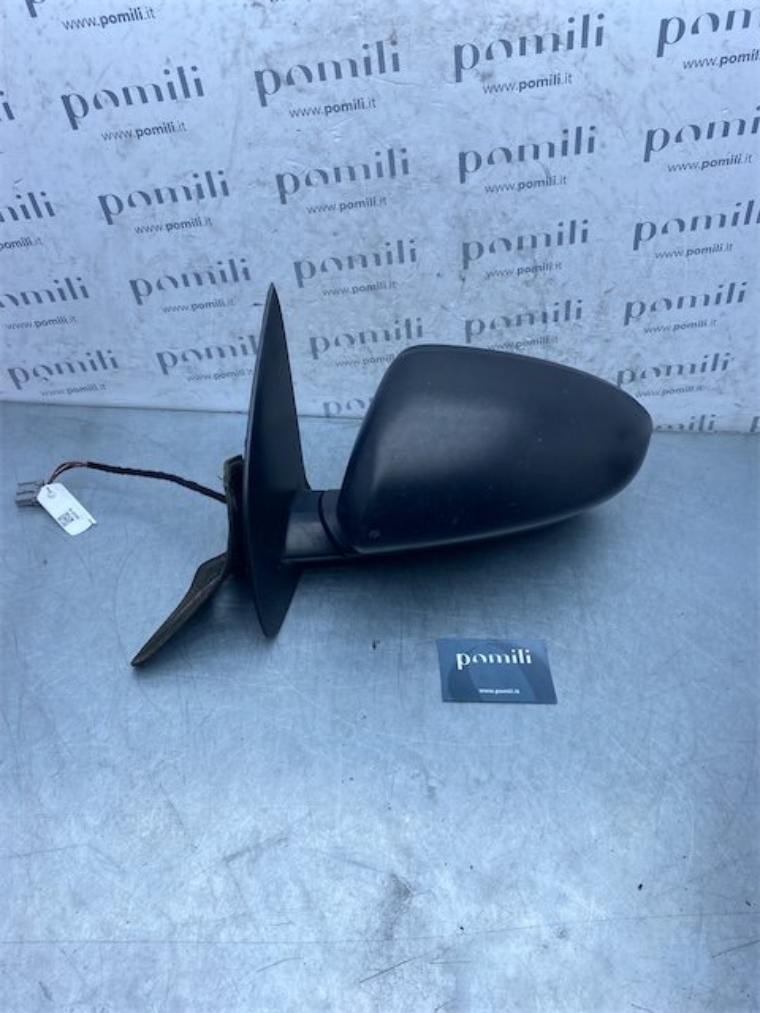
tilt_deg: -45.2
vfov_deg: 67.3
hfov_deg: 53.1
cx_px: 380
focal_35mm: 26
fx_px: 761
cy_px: 506
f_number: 1.8
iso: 32
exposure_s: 1/1025
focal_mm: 4.25
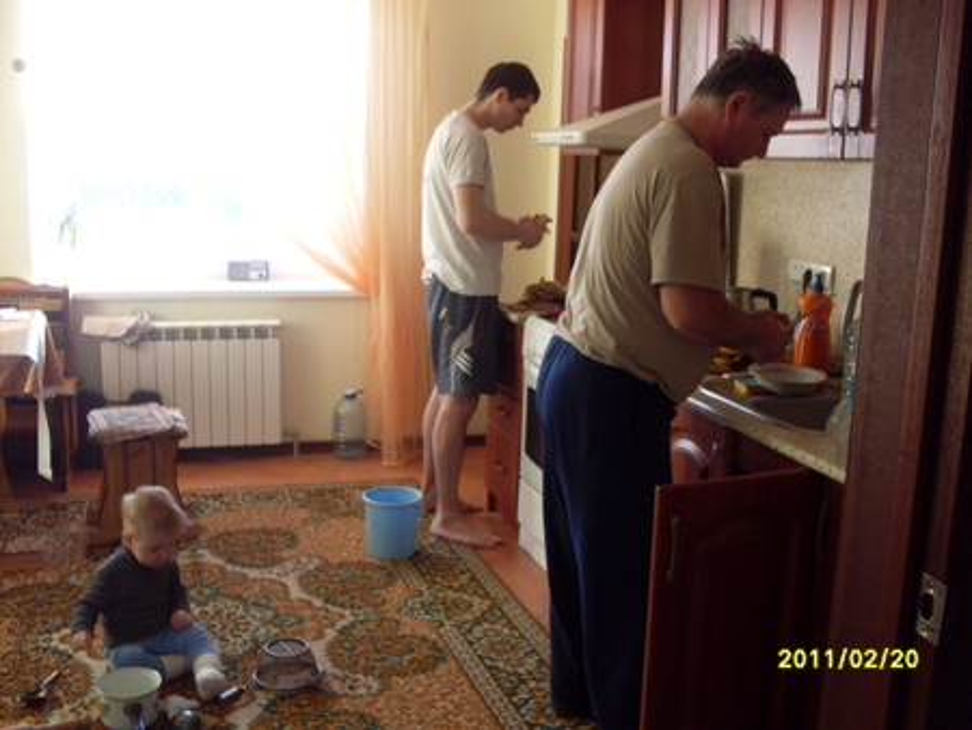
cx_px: 486
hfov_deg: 49.0
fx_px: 1068
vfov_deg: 37.8
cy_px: 365
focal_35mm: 38
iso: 100
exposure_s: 1/60
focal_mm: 6.3
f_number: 2.8
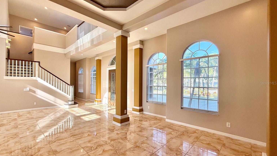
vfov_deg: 67.0
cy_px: 83
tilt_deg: +1.8
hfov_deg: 99.3
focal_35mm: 16
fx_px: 118
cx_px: 132
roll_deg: +0.1
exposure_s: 1/144
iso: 64
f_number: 2.2
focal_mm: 2.22
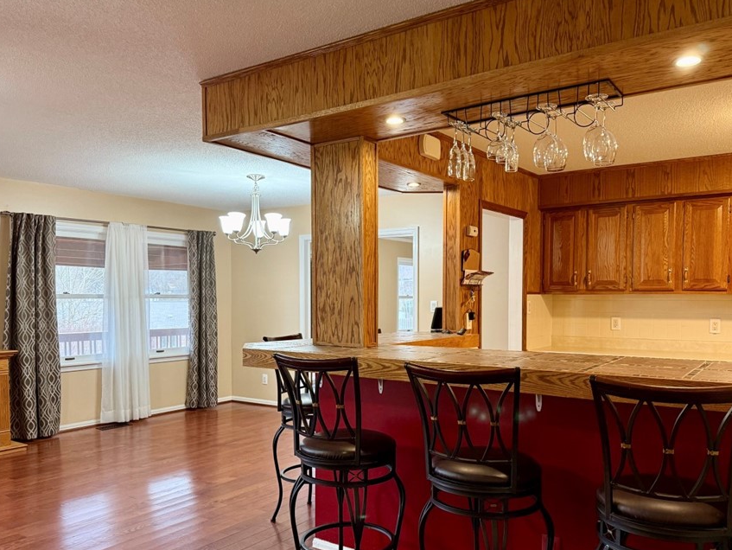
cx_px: 378
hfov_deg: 61.6
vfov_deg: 48.1
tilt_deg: -1.7
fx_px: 614
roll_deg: +0.1
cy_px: 315
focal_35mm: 29
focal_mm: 6.76
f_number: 1.78
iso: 320
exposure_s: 1/60
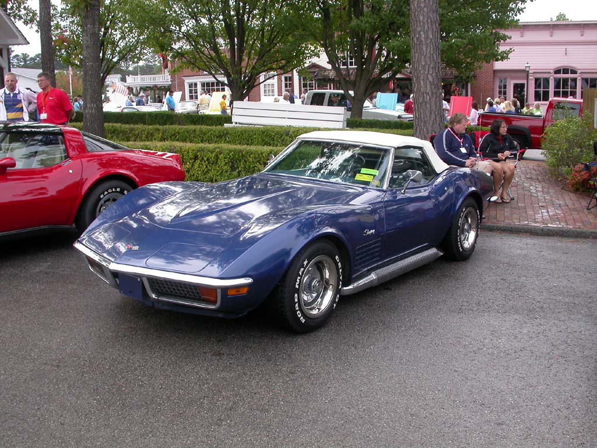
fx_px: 655
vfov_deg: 37.7
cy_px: 224
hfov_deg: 49.0
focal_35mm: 38
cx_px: 298
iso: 100
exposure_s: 1/161
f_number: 4.7
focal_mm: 7.85
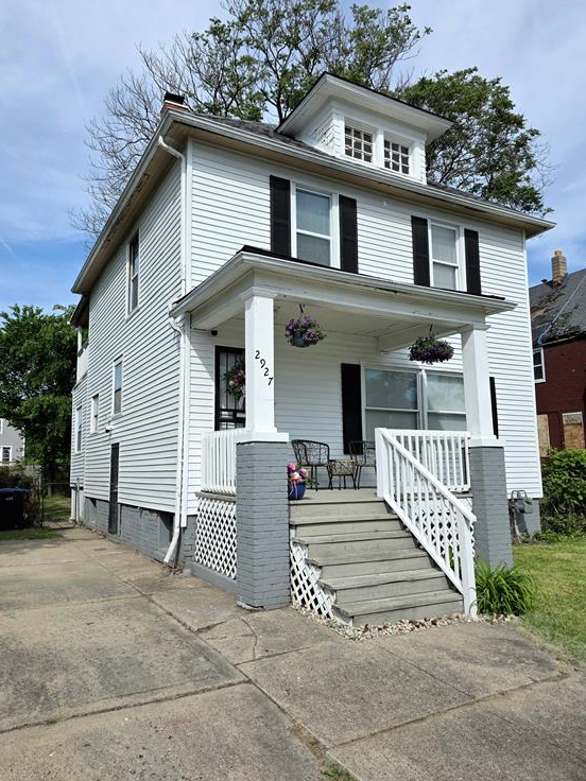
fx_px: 542
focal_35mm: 24
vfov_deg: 71.6
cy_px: 405
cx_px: 286
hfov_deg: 56.8
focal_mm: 6.3
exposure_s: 1/10000
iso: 80
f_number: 1.7
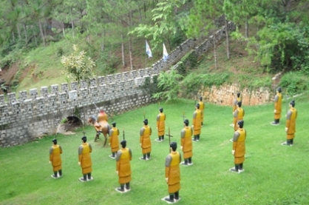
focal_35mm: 45
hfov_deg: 43.7
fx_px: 386
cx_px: 155
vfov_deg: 29.7
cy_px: 100
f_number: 4.5
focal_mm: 28
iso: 200
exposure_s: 1/100
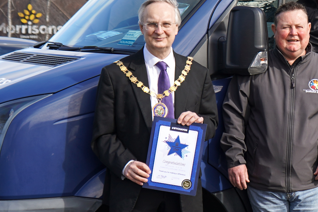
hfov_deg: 16.1
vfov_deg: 11.2
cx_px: 382
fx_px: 1078
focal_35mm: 122
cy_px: 136
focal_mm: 33
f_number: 4.5
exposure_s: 1/400
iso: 100
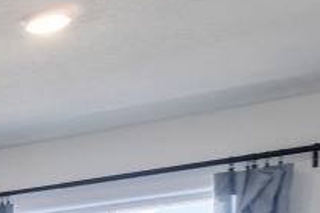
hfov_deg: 12.0
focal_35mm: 107
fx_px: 951
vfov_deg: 11.2
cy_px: 472
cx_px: -581
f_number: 9
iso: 250
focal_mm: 10
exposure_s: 1/6
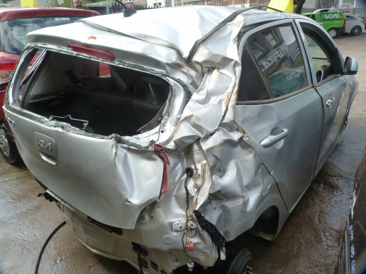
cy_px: 137
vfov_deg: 54.9
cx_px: 183
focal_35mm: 25
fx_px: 264
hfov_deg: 69.4
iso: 125
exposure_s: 1/200
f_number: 4
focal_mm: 4.5
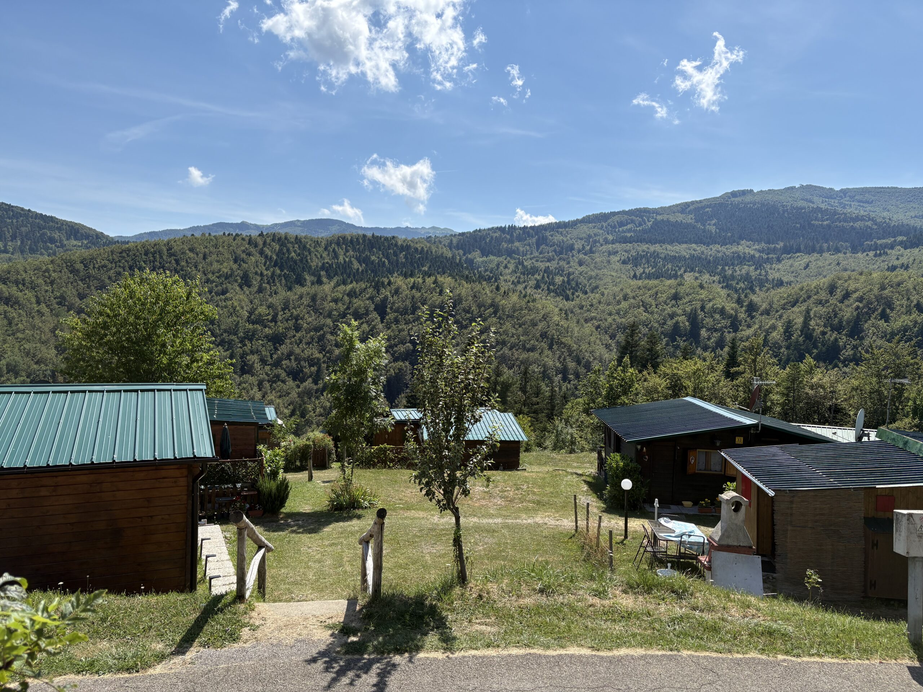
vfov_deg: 53.1
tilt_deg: -1.0
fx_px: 693
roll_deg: -2.0
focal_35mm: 26
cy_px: 346
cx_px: 462
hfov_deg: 67.3
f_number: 1.6
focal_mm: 5.96
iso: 50
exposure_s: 1/3623
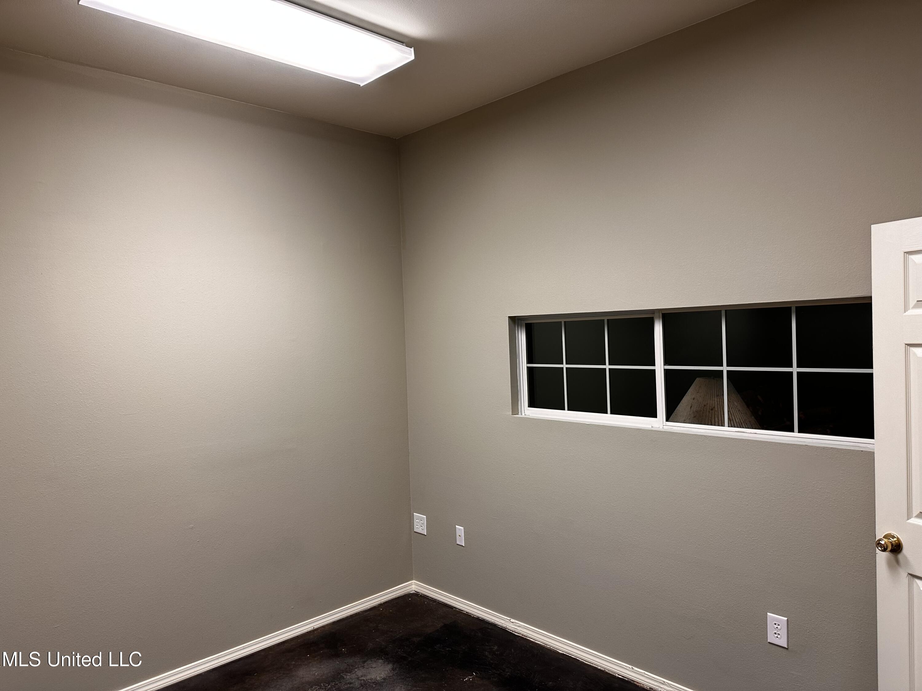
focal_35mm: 24
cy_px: 346
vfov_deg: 56.8
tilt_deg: -0.6
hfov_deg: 71.6
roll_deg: +2.3
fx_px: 639
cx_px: 461
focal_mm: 6.86
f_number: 1.78
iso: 125
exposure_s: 1/120
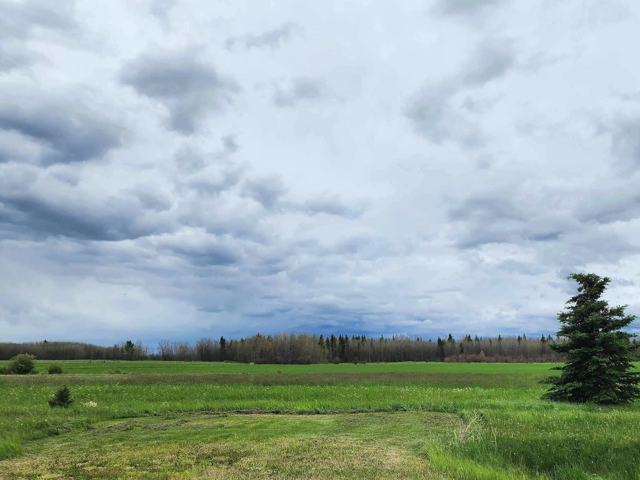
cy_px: 334
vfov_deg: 40.0
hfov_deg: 50.9
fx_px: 647
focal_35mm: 35
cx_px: 463
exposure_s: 1/1628
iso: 12
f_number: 1.8
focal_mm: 6.4
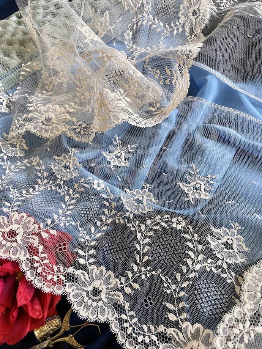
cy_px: 174
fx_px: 262
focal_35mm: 26
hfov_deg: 53.1
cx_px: 131
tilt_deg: -62.9
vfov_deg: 67.3
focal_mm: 4.2
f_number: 1.6
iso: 200
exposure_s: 1/60
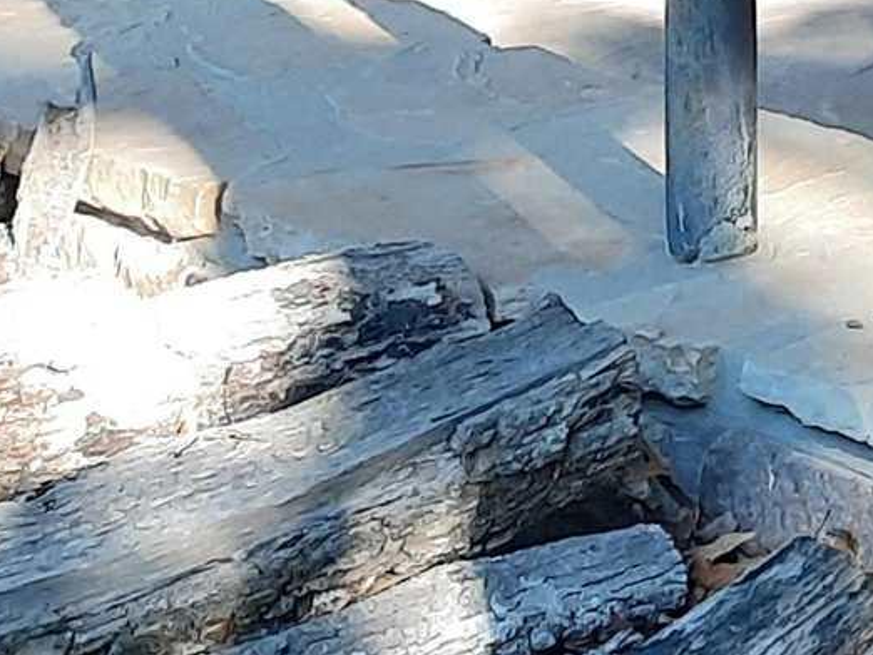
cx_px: 1907
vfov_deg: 9.0
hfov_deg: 11.6
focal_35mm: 147
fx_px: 3709
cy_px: -947
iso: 160
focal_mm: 4.6
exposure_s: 1/60
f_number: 2
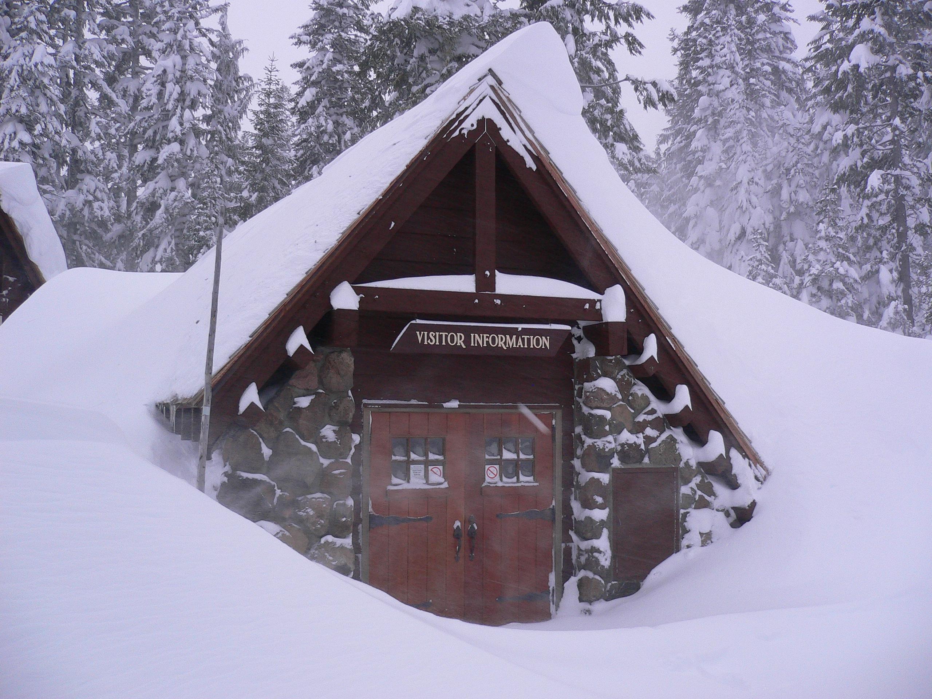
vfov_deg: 40.7
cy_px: 350
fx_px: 942
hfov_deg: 52.6
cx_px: 466
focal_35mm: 35
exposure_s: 1/80
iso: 100
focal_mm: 5.8
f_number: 2.8
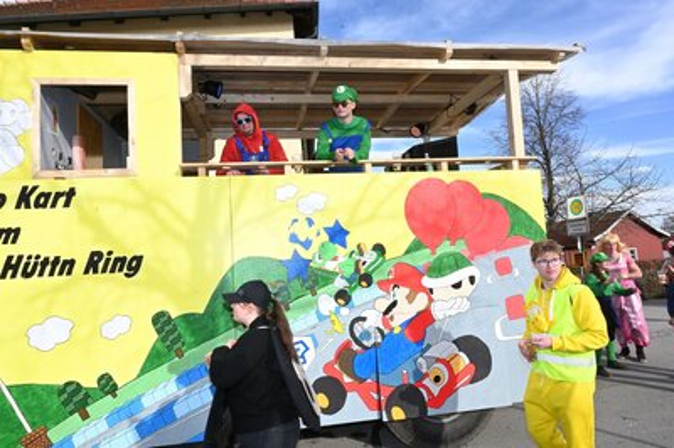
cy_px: 224
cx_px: 337
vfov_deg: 53.1
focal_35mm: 24
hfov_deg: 73.8
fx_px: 449
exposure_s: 1/200
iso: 1000
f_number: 22
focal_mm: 24
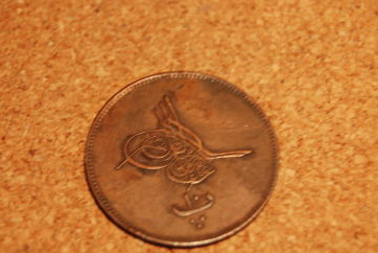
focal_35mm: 103
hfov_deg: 19.9
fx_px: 1078
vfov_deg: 13.4
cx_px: 152
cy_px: 148
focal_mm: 55
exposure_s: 1/40
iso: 200
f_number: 5.6
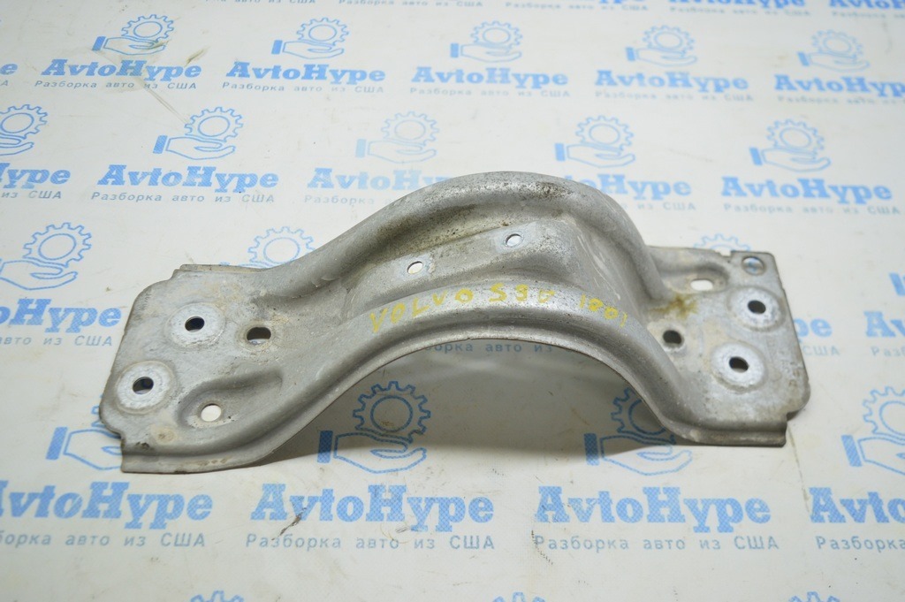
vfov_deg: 39.9
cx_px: 452
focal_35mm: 33
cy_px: 301
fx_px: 829
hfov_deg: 57.3
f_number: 3.8
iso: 400
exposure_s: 1/40
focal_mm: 22
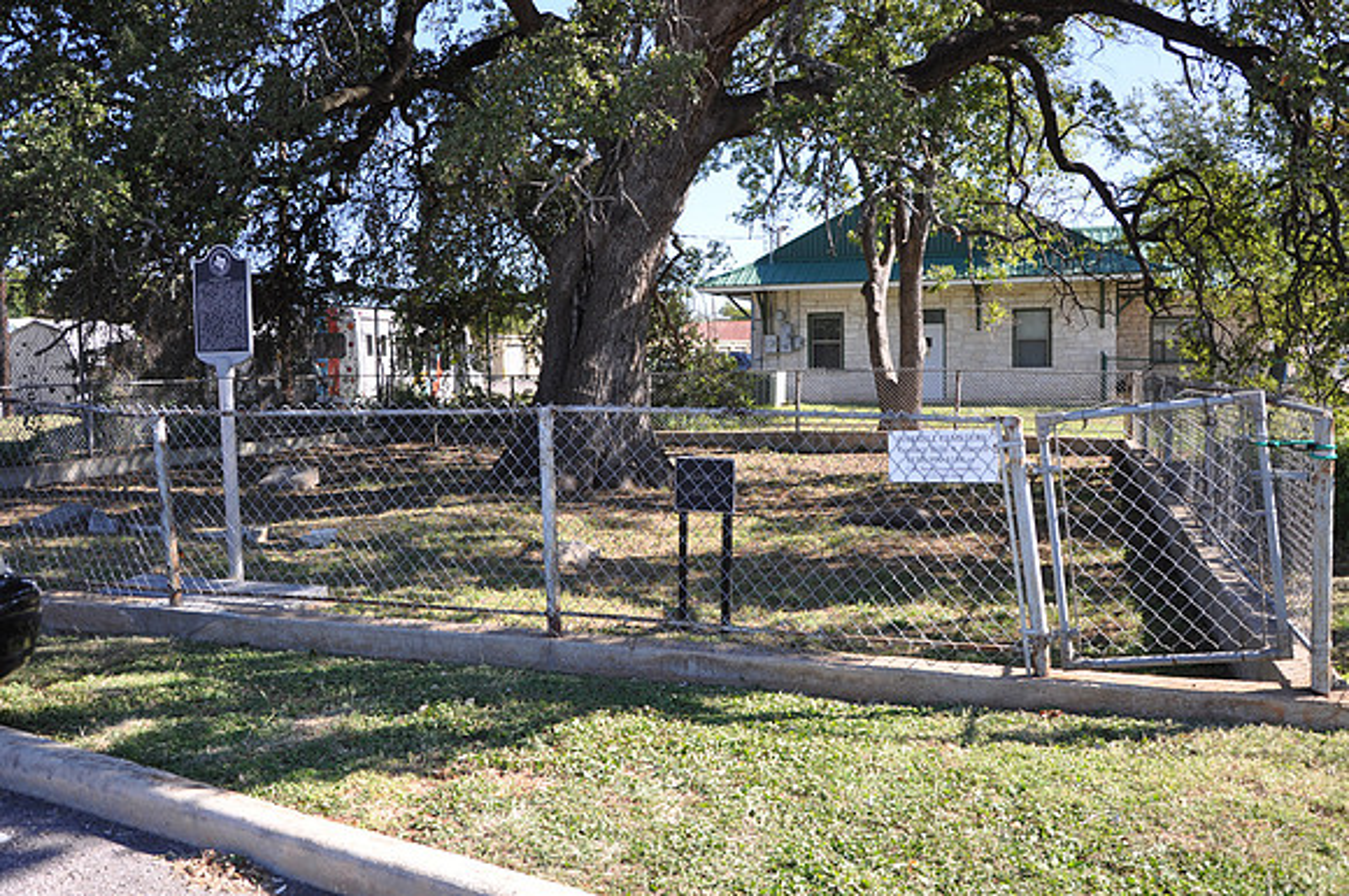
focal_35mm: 32
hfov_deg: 59.6
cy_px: 448
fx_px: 1179
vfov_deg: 41.6
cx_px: 674
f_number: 5.6
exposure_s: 1/125
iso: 280
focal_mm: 21
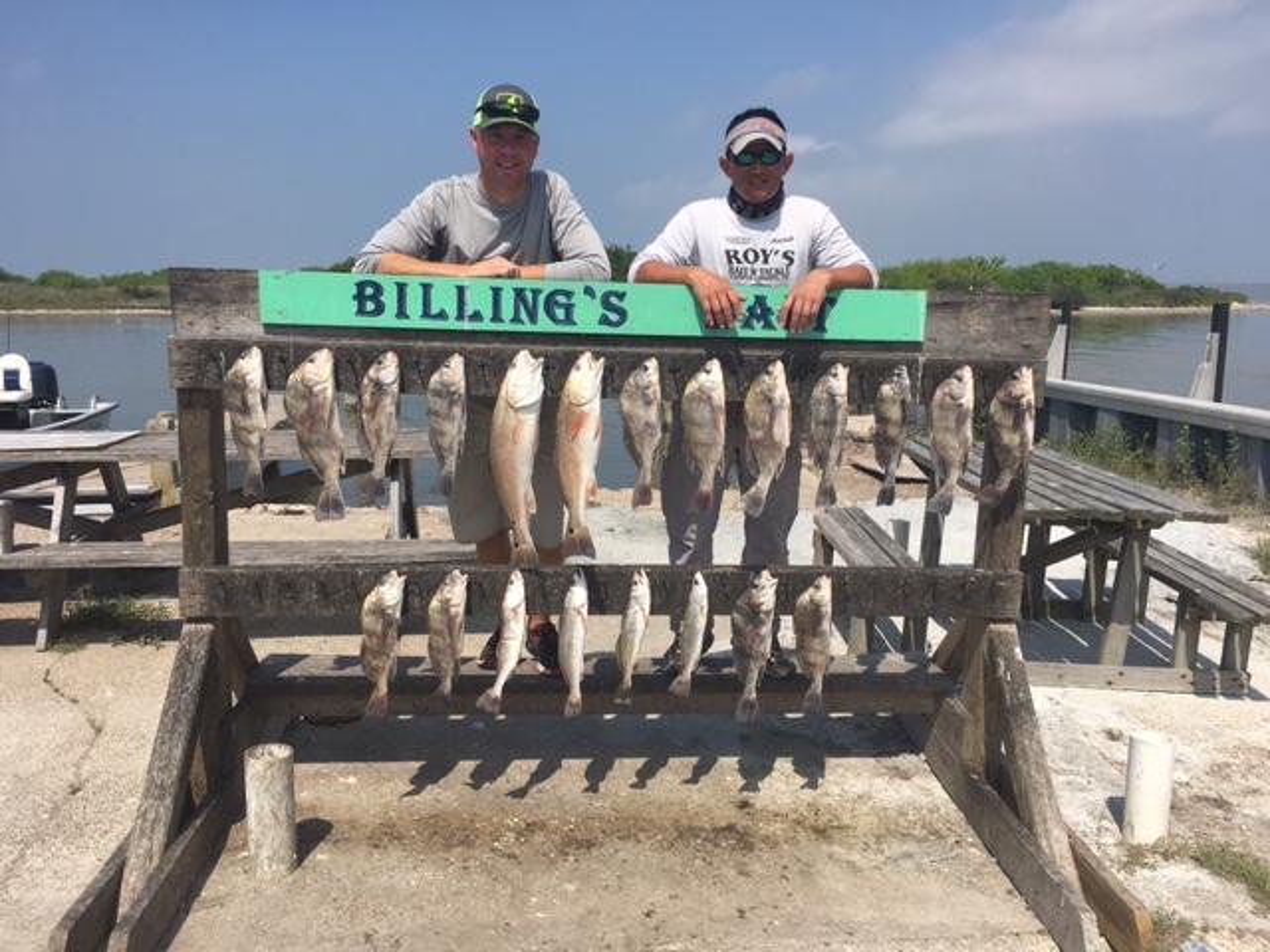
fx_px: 1064
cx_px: 635
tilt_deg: -8.4
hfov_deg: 61.7
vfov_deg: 48.2
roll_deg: +0.7
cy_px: 476
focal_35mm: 29
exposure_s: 1/2404
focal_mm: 4.15
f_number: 2.2
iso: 25
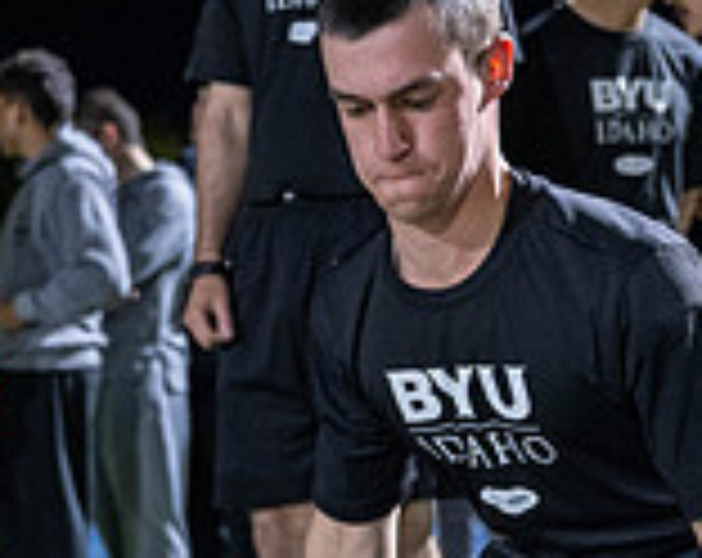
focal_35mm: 126
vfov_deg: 12.0
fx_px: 2611
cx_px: 454
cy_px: 578
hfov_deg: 15.3
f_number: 2.8
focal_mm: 36
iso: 2000
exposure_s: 1/125
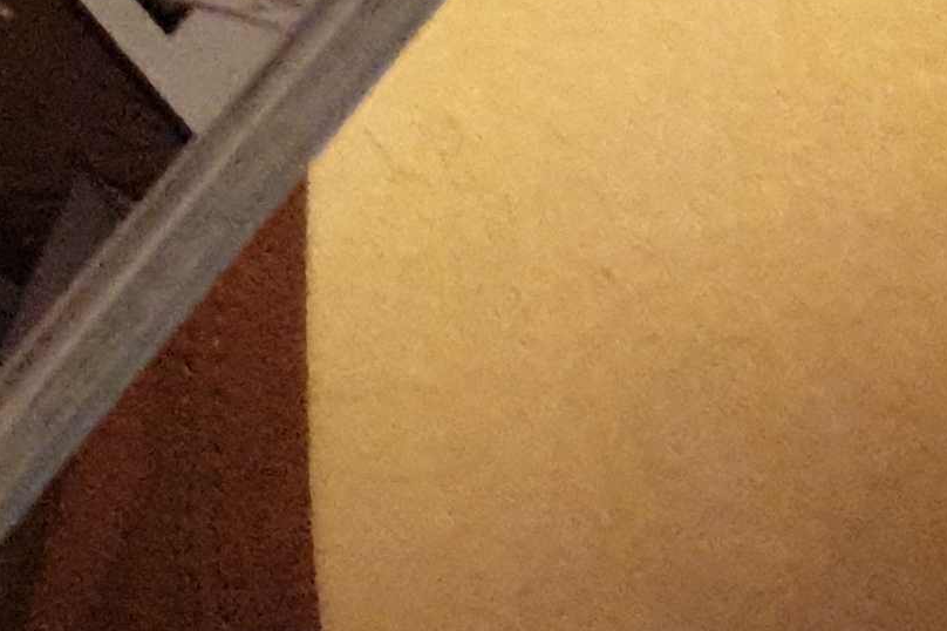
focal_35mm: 135
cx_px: -594
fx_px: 3550
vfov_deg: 8.7
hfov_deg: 14.0
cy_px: -1161
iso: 1000
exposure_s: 1/25
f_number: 1.5
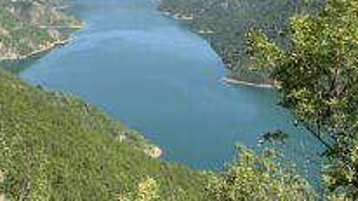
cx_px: 104
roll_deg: +0.5
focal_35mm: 55
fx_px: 522
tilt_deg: -0.6
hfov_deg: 37.2
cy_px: -38
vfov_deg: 20.5
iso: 50
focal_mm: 5.7
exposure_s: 1/3571
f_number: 1.5
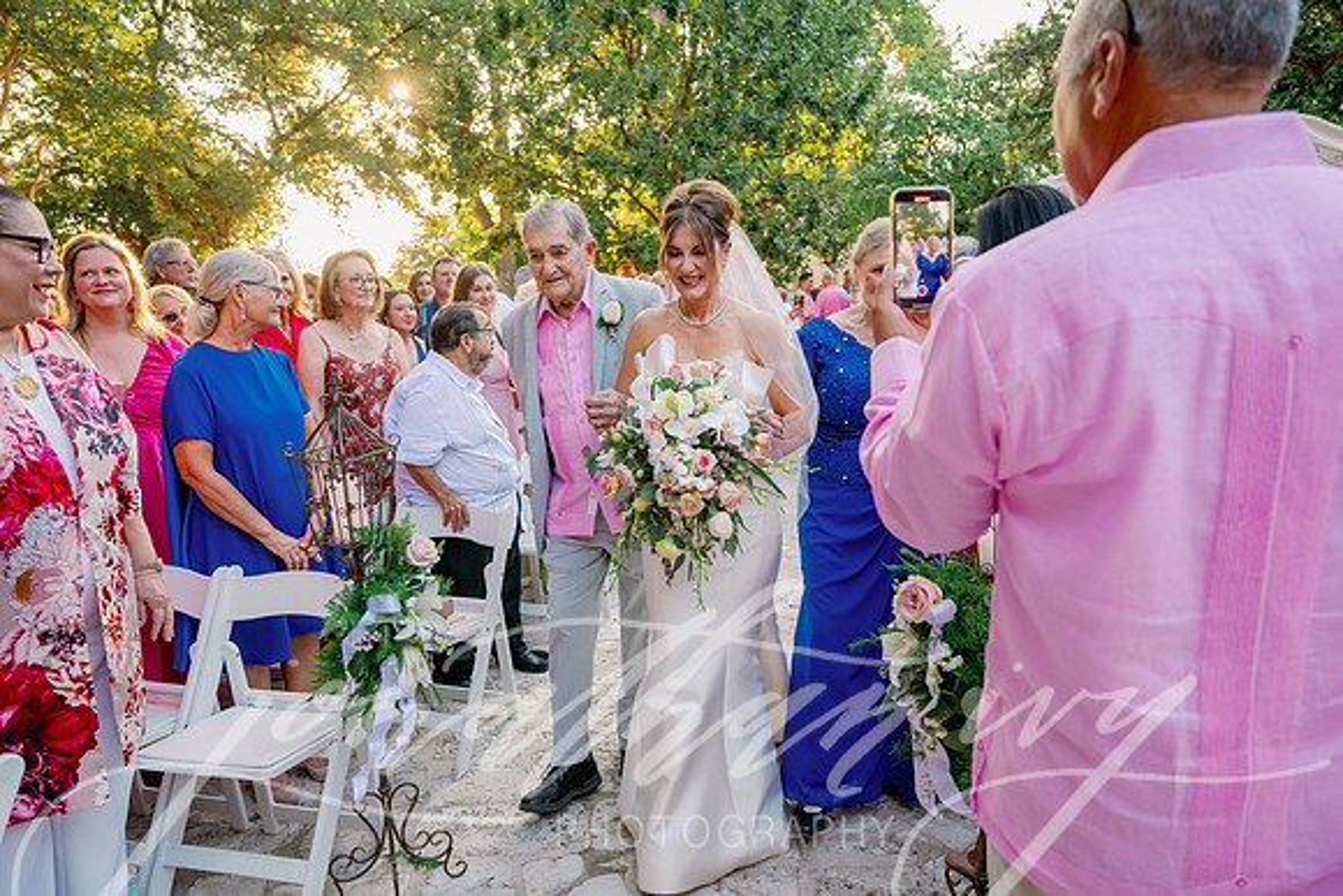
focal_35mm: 24
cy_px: 448
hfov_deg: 73.7
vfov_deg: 53.2
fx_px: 896
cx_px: 672
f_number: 3.5
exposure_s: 1/200
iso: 320
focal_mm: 24
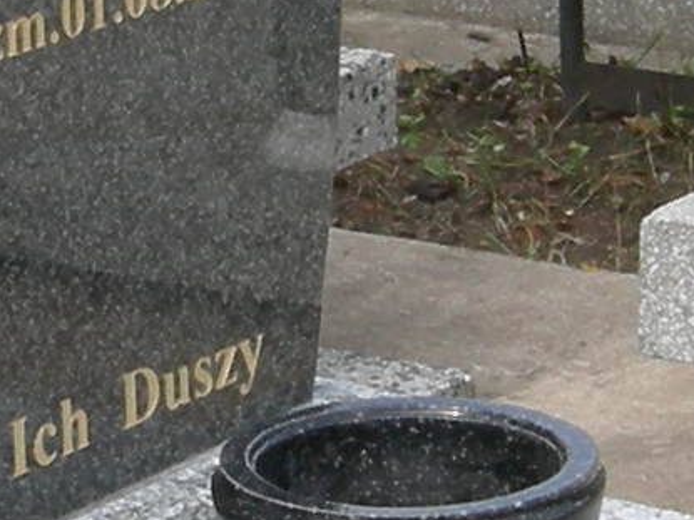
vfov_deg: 6.6
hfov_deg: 8.8
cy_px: 67
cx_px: 239
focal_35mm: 225
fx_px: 4510
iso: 64
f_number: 5.4
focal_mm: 7.5
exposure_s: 1/210
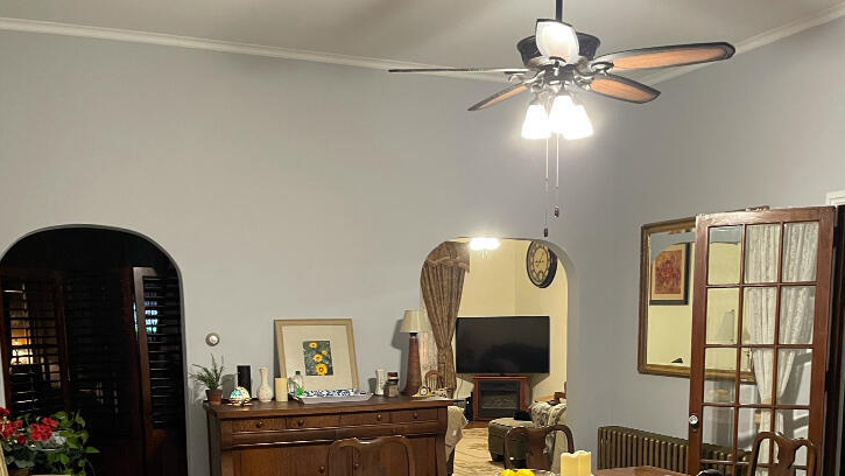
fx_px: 896
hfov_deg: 50.5
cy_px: 447
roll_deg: +0.4
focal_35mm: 40
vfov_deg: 28.3
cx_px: 446
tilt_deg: -8.0
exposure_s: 1/40
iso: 640
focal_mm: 4.2
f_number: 1.6
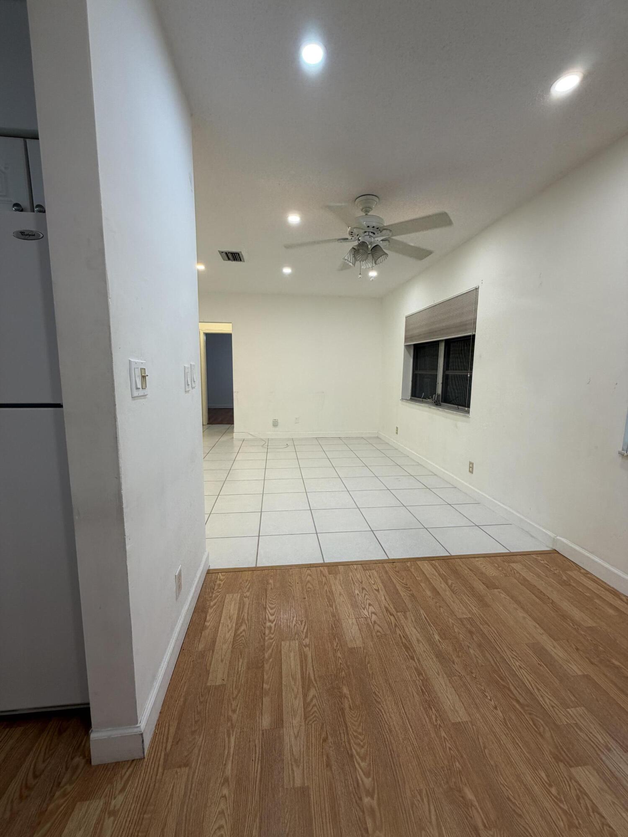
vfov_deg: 102.1
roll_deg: -0.4
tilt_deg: -7.7
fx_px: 339
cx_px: 314
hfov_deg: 85.7
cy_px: 418
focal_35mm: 14
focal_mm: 2.22
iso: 100
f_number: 2.2
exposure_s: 1/120
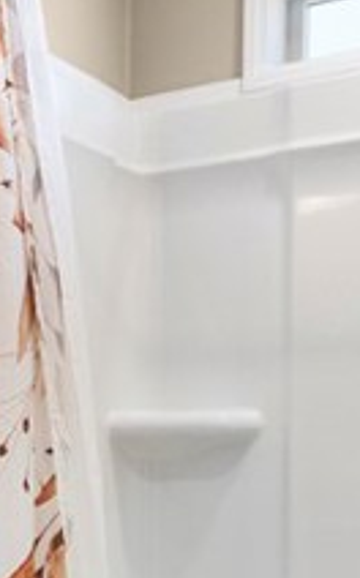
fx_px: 1086
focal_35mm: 69
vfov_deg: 29.0
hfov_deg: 17.6
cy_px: 487
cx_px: -117
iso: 800
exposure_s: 1/13
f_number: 9
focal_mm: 14
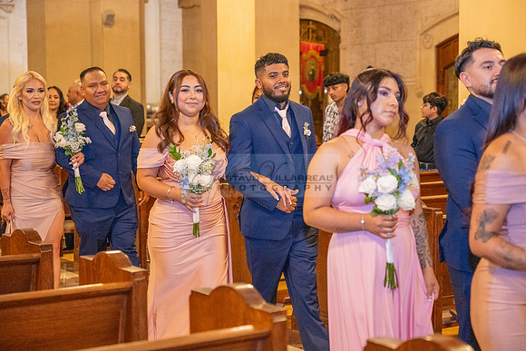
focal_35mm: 70
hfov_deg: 28.8
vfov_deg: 19.5
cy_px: 176
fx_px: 1023
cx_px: 263
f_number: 3.5
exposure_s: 1/200
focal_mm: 70
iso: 2000
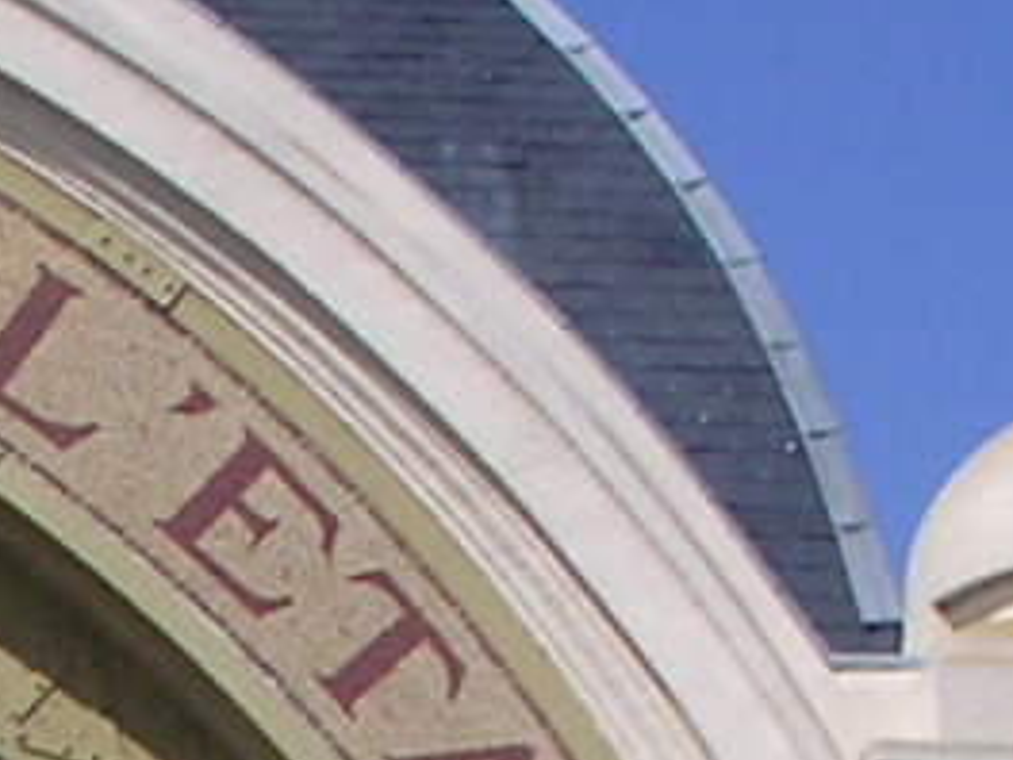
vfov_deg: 6.5
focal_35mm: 224
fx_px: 6555
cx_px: -1013
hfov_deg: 8.4
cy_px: 1405
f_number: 6.7
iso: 50
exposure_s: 1/250
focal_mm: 5.7
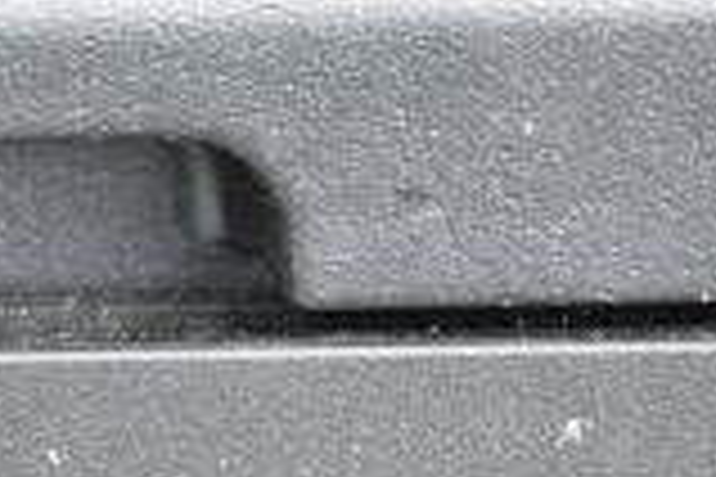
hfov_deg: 9.0
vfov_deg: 6.3
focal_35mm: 218
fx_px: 4335
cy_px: 583
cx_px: -608
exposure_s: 1/125
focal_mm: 38
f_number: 5.6
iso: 1600
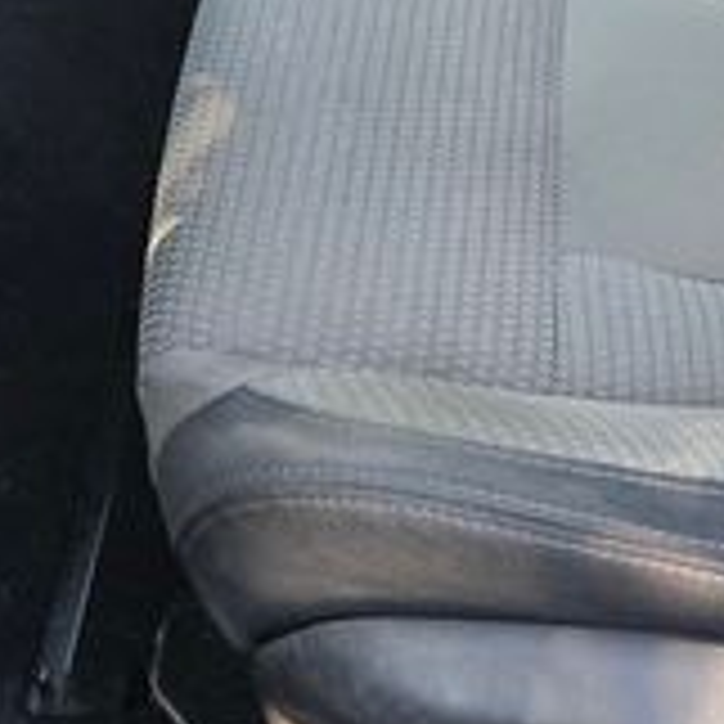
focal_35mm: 81
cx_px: 535
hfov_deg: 21.2
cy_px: -189
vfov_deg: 19.8
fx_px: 1917
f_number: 1.8
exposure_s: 1/180
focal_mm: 5.4
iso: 125
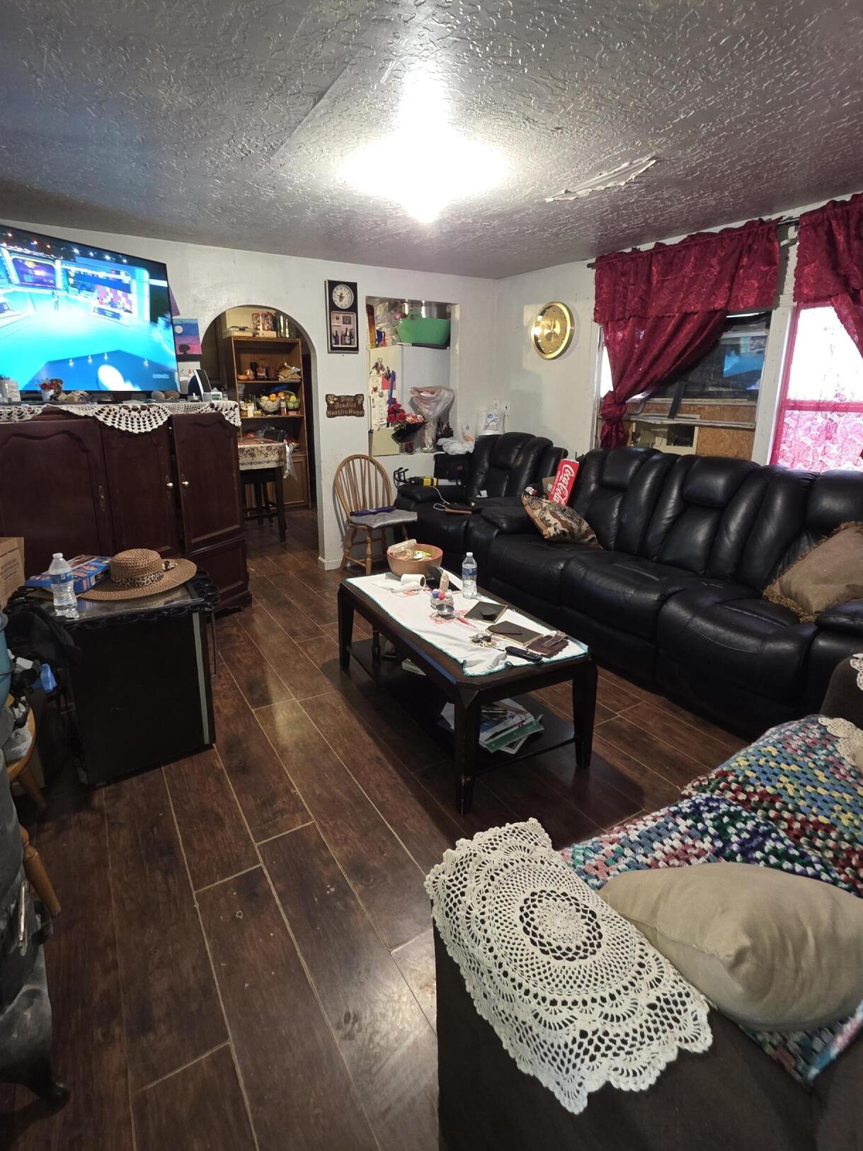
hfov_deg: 78.1
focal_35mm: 16
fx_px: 532
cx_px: 412
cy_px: 534
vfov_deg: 94.3
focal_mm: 2.2
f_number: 1.9
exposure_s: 1/9.99
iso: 160
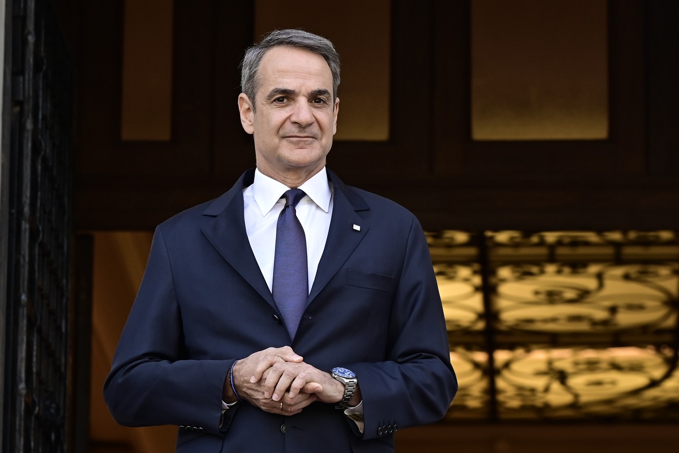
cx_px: 340
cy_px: 226
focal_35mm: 120
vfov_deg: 11.4
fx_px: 2263
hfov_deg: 17.1
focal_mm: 120
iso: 800
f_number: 5
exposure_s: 1/400
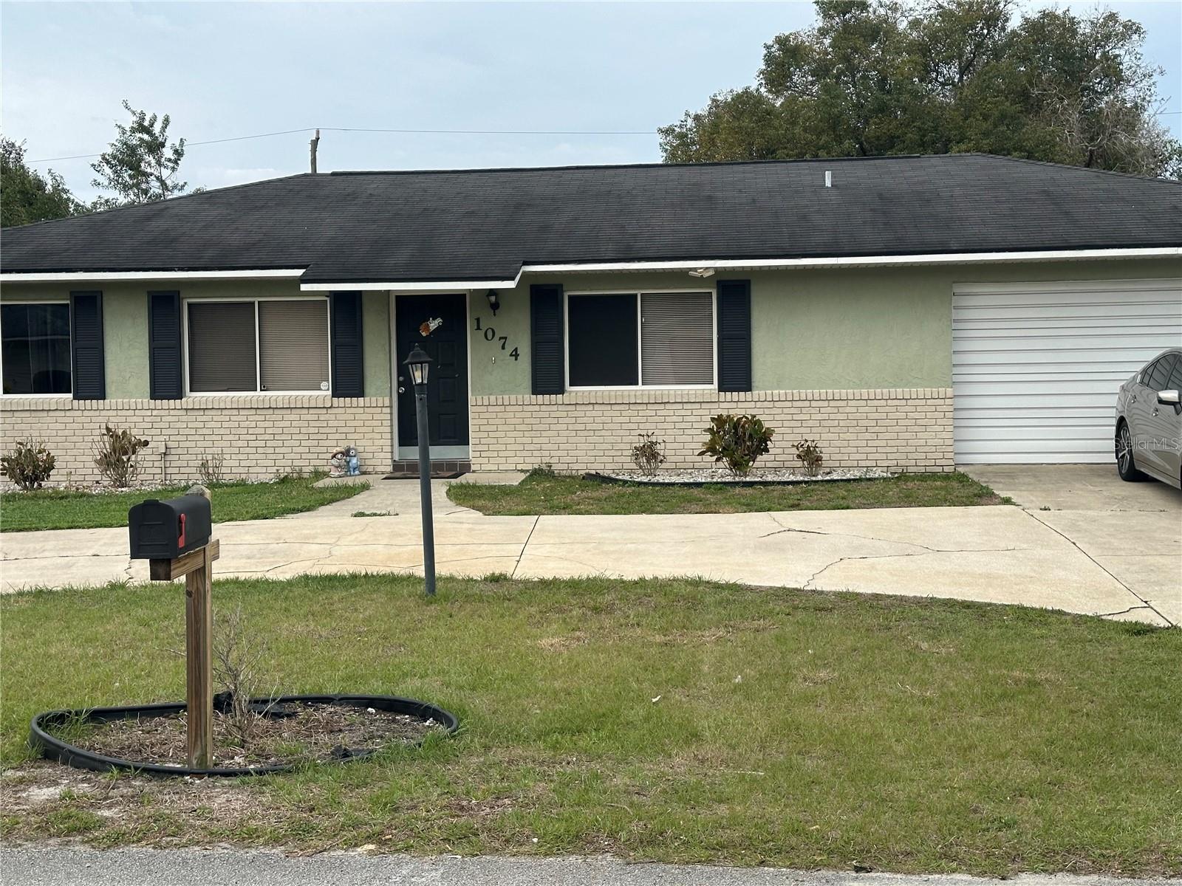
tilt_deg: -1.9
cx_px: 591
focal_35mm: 48
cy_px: 443
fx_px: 1639
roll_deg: +0.3
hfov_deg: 39.7
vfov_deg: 30.3
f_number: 1.78
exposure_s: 1/2410
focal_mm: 6.86
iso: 64
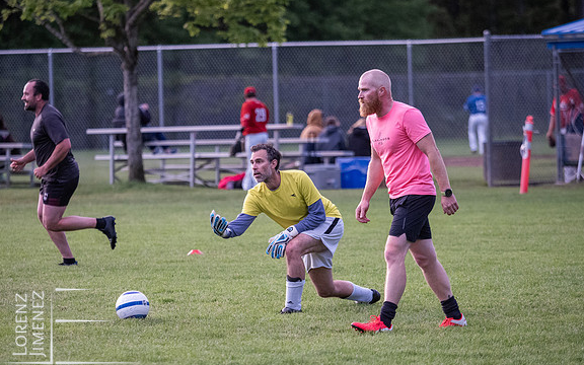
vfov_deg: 4.6
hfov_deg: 7.3
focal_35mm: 288
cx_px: 293
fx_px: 4584
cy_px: 178
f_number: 2.8
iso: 2000
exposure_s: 1/1000
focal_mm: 135
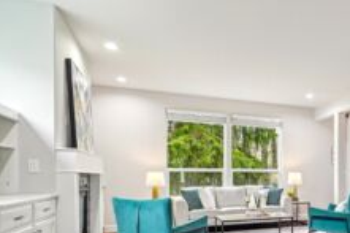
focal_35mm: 29
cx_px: 290
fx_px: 282
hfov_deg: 57.9
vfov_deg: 42.9
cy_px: 185
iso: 1600
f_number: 8
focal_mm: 16
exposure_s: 1/25
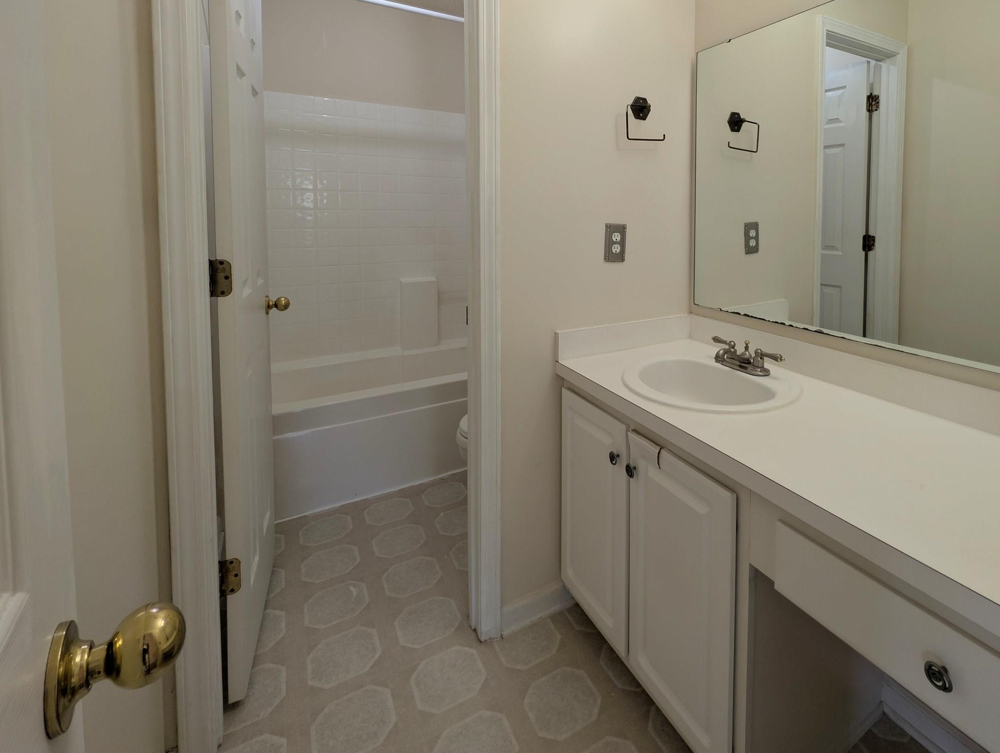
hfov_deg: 89.3
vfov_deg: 72.0
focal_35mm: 17
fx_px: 492
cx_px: 619
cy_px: 236
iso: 44
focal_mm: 2.23
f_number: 1.95
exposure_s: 1/60
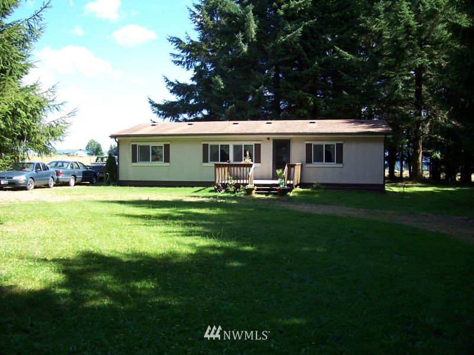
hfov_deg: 54.0
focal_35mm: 34
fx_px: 466
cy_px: 178
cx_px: 237
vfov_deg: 41.8
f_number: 2.7
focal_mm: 5.6
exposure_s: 1/350
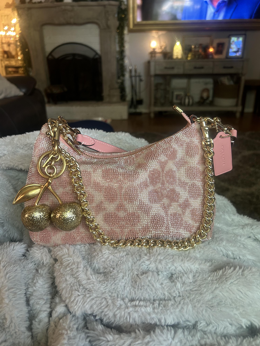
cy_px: 173
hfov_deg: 53.1
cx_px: 130
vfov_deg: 67.3
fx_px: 260
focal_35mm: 26
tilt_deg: -25.2
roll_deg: +0.8
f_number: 1.5
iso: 125
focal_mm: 5.7
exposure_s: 1/60
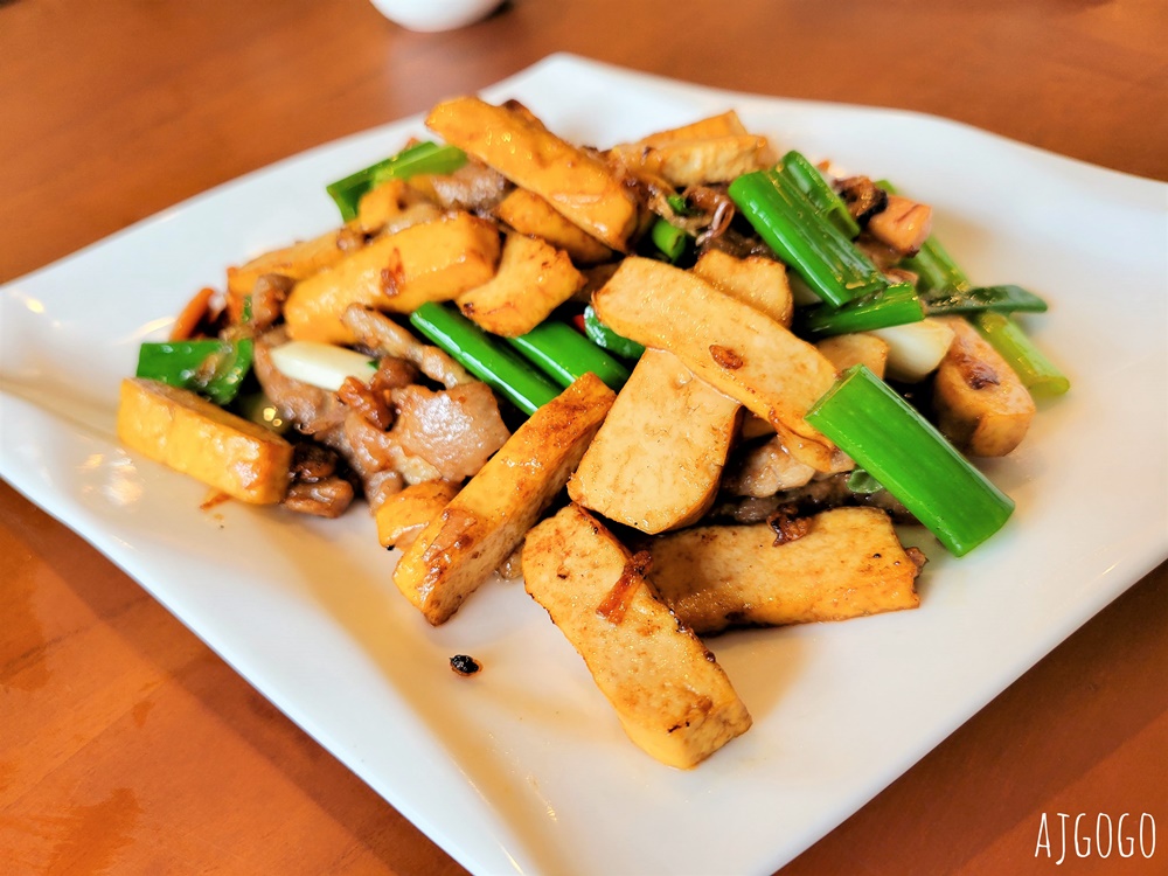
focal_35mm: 26
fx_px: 877
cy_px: 438
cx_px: 584
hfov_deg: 67.3
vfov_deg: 53.1
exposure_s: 1/120
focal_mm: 5.4
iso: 160
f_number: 1.8
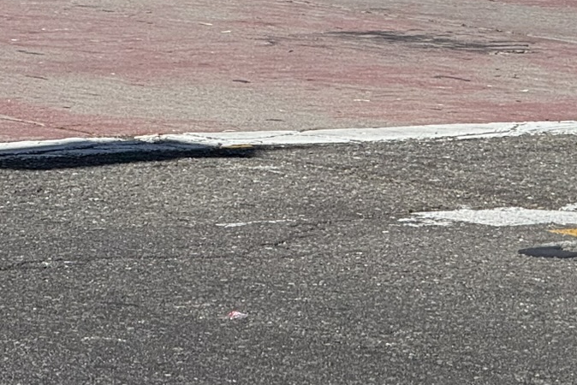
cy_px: -201
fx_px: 6077
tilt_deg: -1.8
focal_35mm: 379
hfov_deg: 5.4
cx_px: 699
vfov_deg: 3.6
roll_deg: -2.5
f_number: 2.8
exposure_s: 1/1206
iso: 50
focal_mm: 15.66
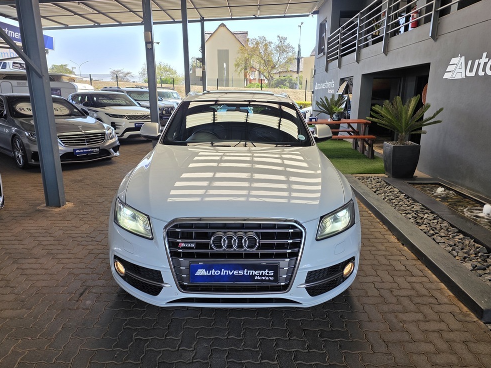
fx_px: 340
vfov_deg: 56.8
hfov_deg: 71.6
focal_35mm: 24
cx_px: 245
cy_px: 178
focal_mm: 6.25
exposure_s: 1/123
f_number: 1.7
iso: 12
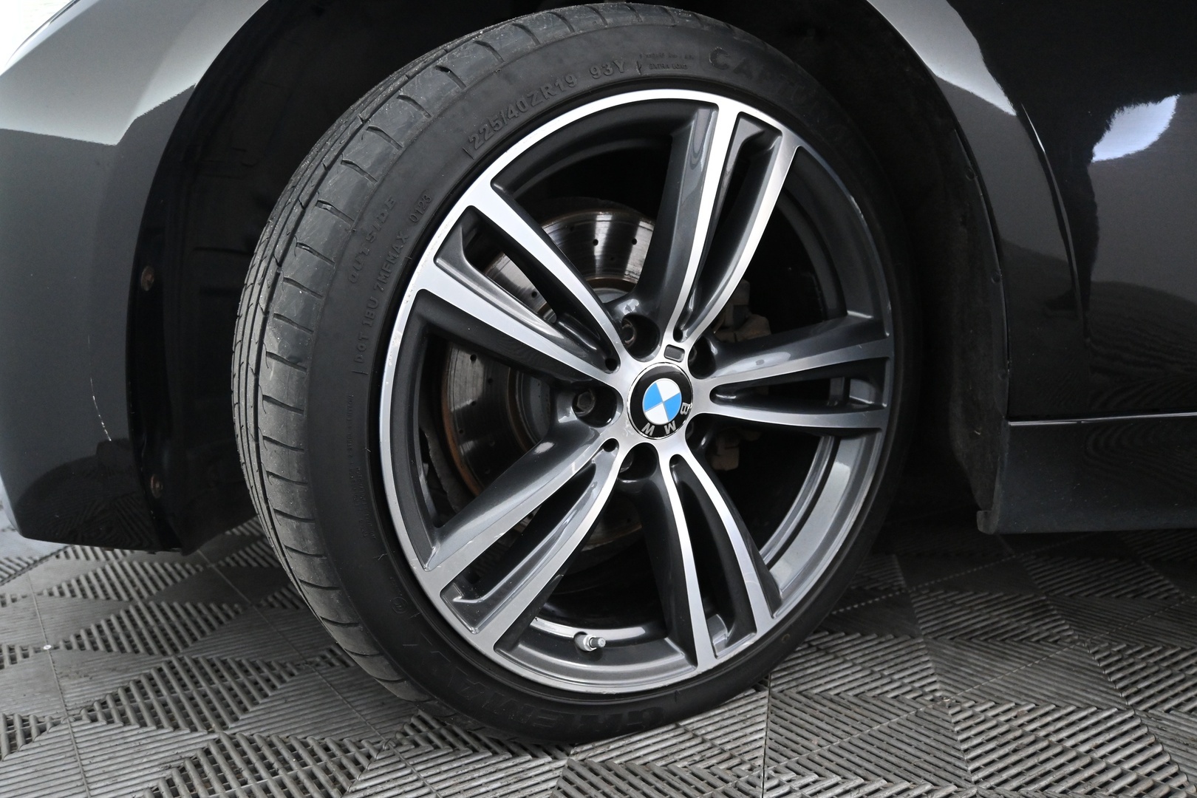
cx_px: 598
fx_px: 997
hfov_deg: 61.9
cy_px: 399
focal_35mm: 30
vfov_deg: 43.6
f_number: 3.8
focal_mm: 20
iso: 3600
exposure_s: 1/30
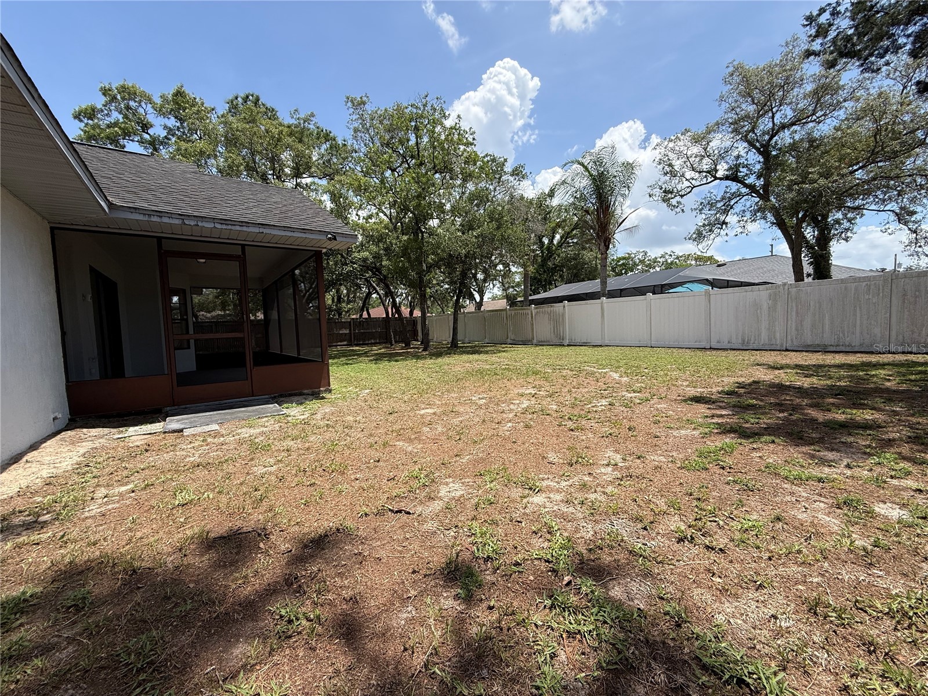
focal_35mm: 14
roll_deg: +3.1
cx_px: 464
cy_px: 348
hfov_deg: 102.1
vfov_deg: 85.7
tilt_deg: -3.0
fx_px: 375
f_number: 2.2
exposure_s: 1/1145
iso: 50
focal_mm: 2.22
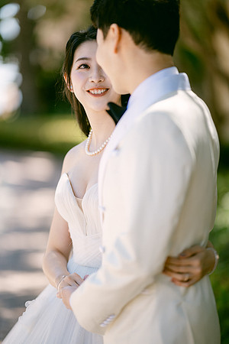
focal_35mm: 105
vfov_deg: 19.5
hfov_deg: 13.0
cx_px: 114
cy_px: 172
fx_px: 1002
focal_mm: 105
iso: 64
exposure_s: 1/1000
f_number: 1.4
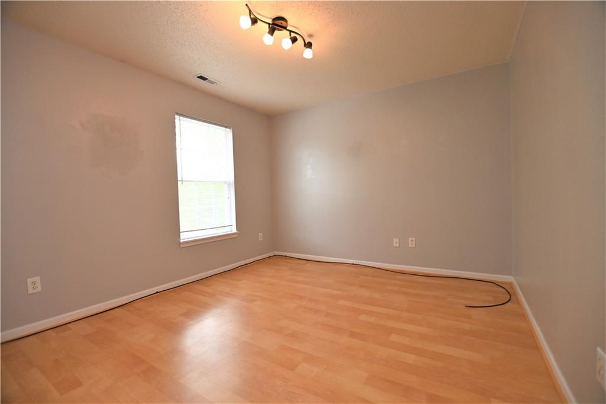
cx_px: 303
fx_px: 252
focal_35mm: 15
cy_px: 202
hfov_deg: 100.4
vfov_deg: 77.3
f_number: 4
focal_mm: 10
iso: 400
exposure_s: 1/200
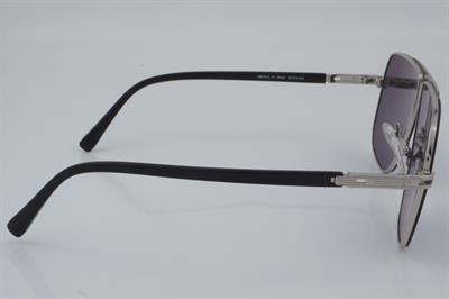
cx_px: 224
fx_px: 935
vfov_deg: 18.2
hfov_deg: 27.0
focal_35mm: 75
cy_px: 150
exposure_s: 1/4
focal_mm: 50
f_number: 32
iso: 100
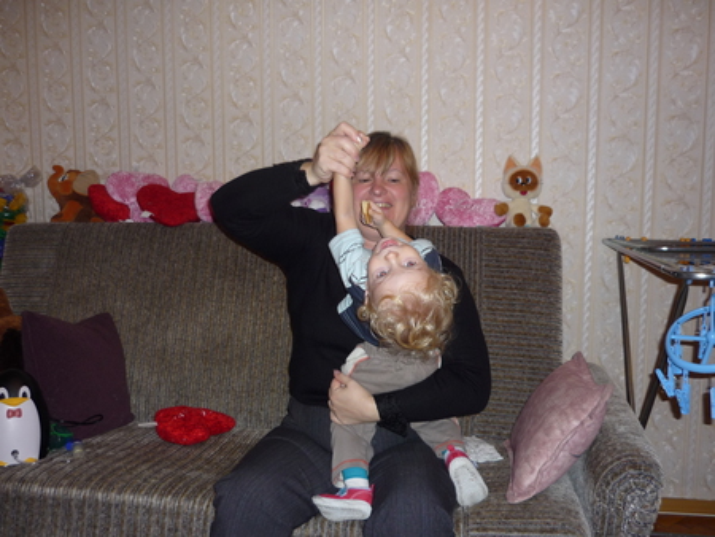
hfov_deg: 55.3
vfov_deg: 43.0
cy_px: 268
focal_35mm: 33
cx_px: 358
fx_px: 682
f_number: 2.8
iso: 125
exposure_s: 1/30
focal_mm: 5.5
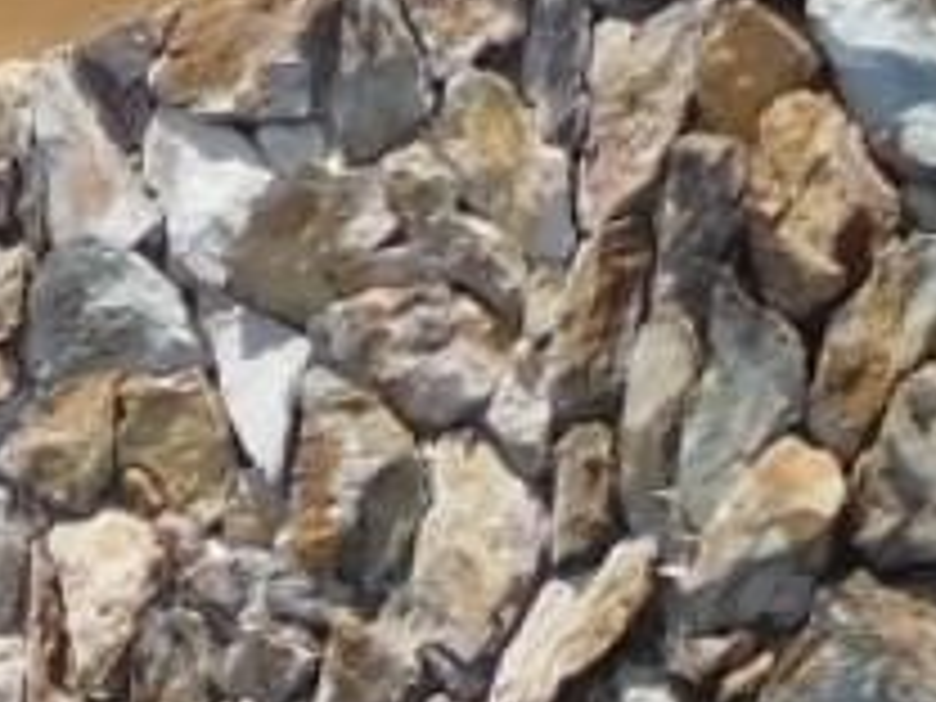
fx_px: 5192
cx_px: -2394
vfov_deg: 7.5
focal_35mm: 192
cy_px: 1296
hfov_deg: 7.9
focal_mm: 4.5
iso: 125
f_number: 3.4
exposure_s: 1/1000
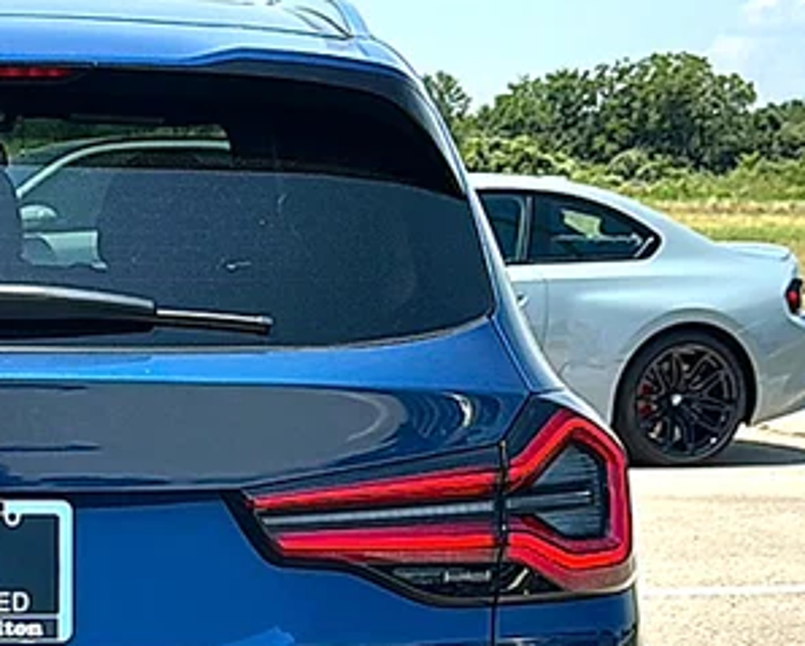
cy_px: 596
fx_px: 2075
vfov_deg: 17.4
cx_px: -46
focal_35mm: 87
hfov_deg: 21.0
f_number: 1.78
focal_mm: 6.86
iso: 80
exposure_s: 1/3745
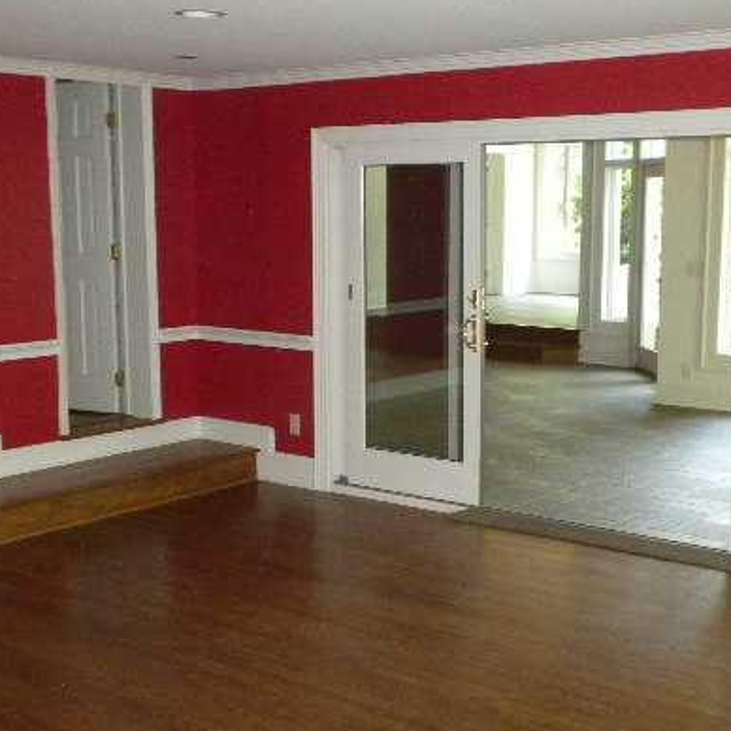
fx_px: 1290
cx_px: 394
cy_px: 398
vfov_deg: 31.6
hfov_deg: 31.6
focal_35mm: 54
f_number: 3.5
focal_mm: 6.6
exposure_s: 1/30
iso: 483
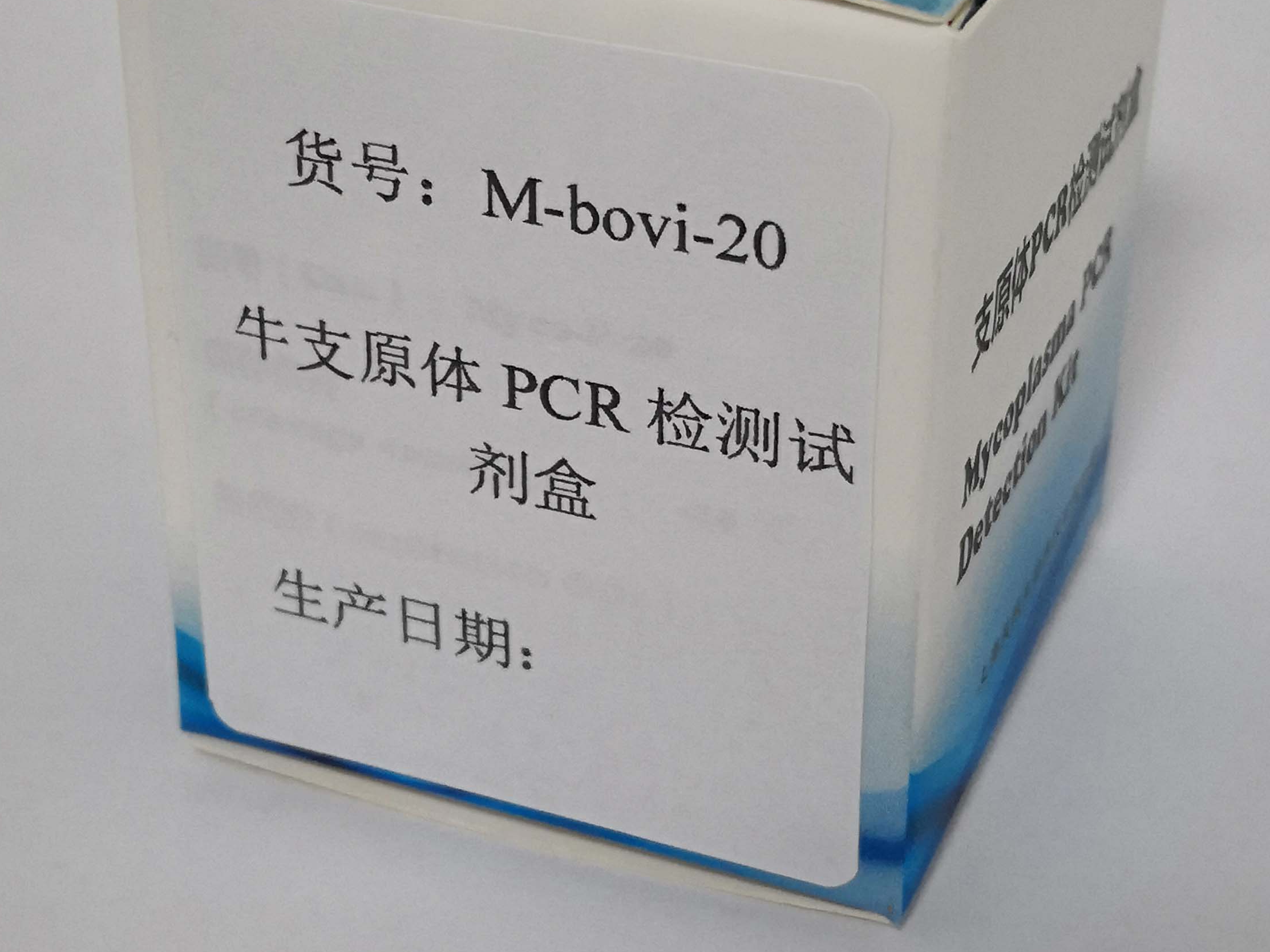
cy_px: 338
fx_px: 2789
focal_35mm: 76
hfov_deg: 25.7
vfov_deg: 19.3
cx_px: 663
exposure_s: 1/40
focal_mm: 3.95
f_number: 1.6
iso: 160
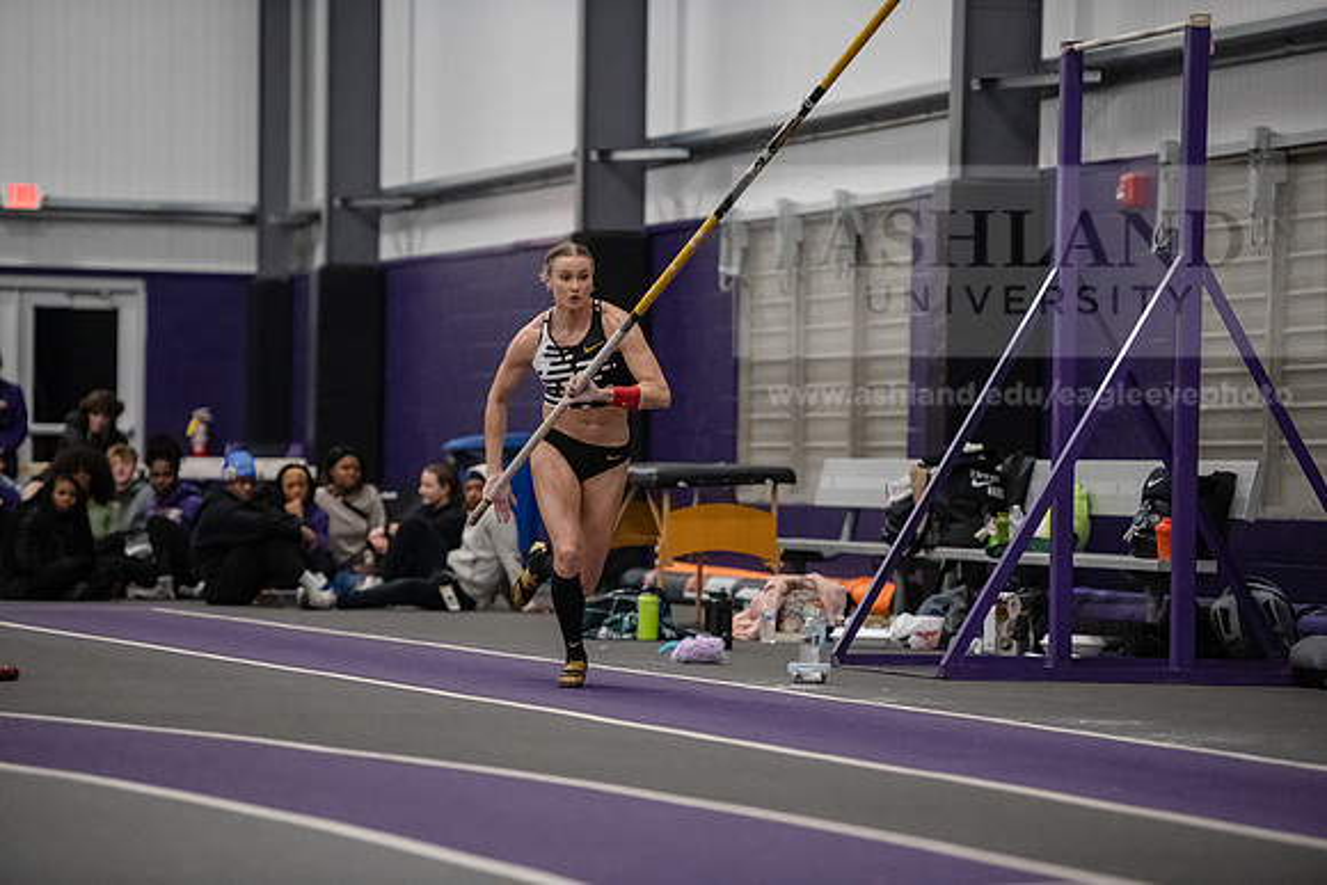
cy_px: 442
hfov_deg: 11.7
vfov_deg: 7.9
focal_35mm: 175
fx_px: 6452
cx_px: 664
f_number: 2.8
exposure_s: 1/800
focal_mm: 175
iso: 6400
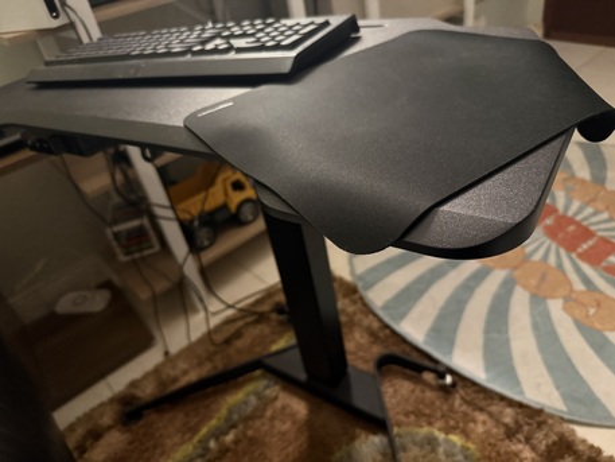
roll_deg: +12.1
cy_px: 231
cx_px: 308
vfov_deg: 56.8
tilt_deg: -35.0
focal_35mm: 24
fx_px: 427
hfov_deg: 71.6
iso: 1250
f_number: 1.78
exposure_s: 1/30
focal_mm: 6.76
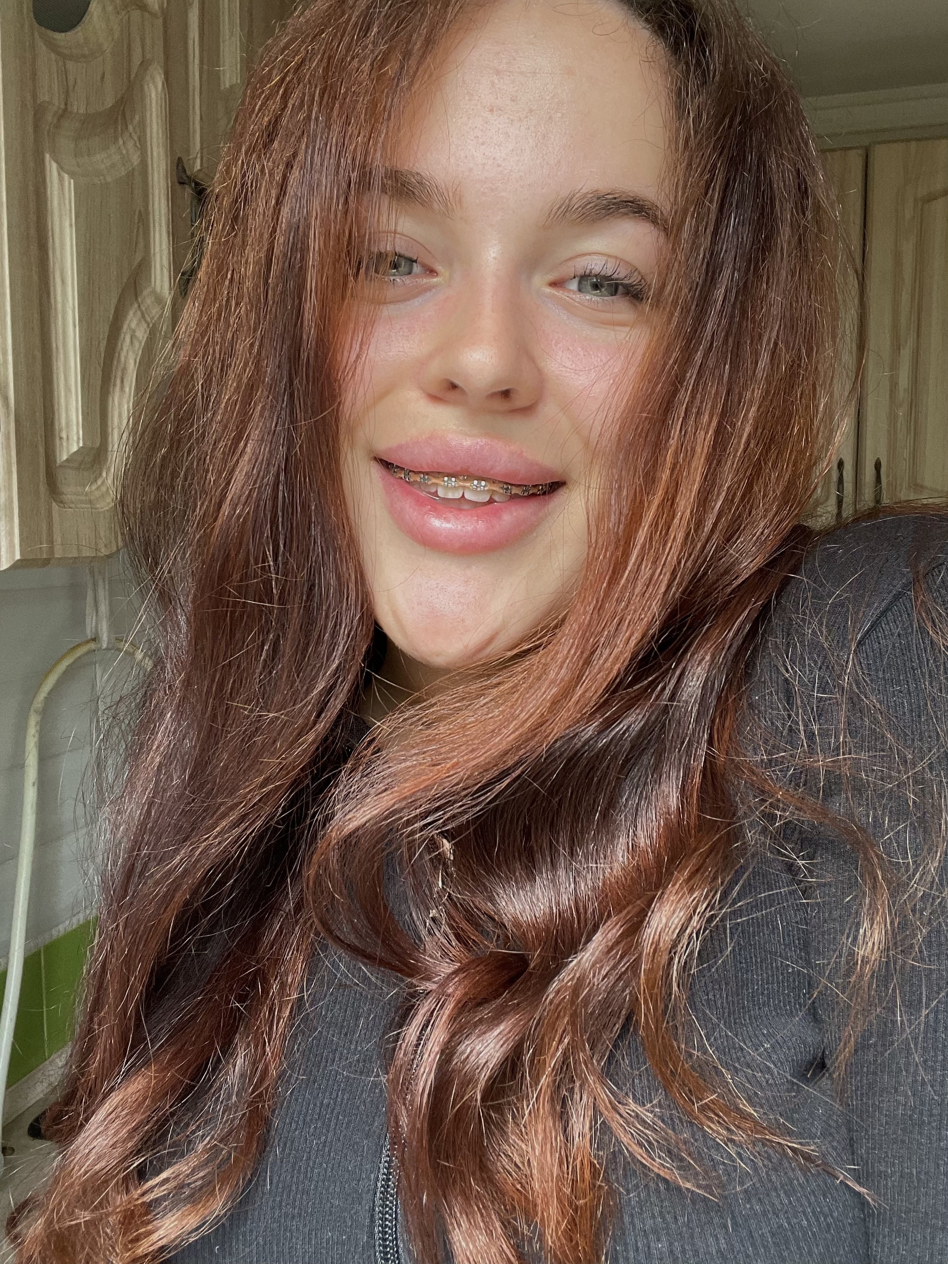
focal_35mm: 30
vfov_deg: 60.0
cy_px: 632
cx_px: 474
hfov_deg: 46.8
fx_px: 1095
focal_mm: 2.71
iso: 80
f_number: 2.2
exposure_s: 1/121
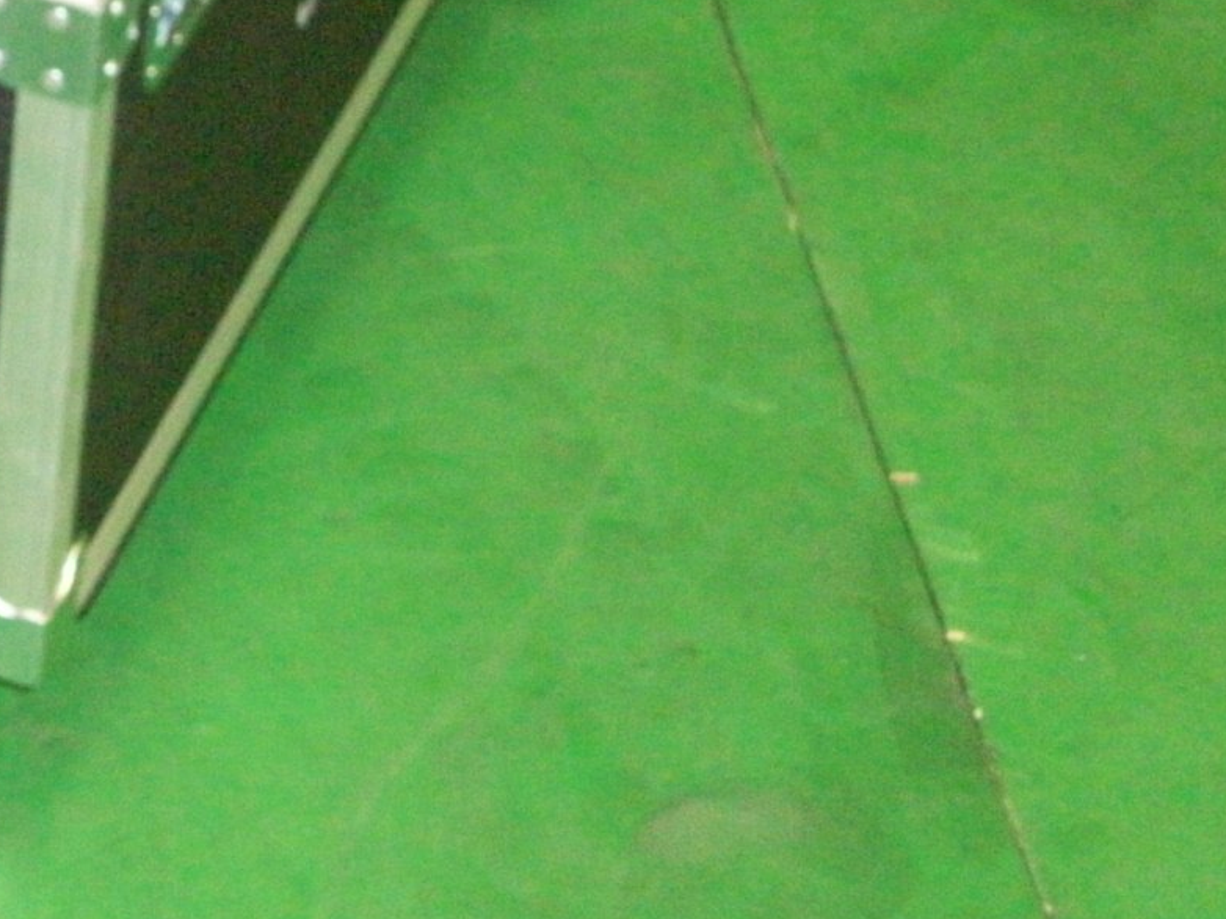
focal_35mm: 110
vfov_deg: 13.0
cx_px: -221
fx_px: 3895
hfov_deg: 17.1
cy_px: -246
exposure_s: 1/65.1
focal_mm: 7.1
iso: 320
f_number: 3.2
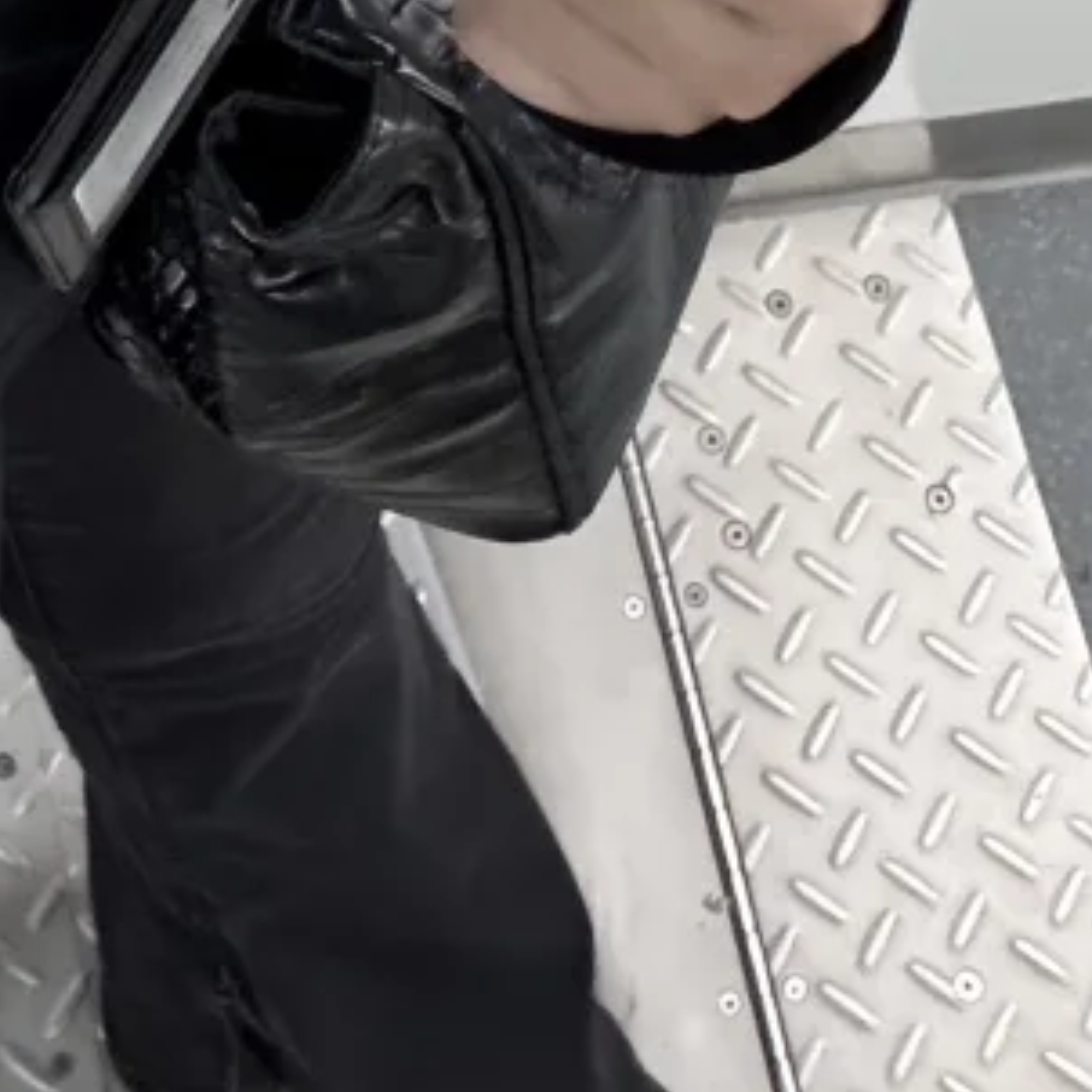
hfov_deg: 17.8
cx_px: 311
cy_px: -683
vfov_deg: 16.0
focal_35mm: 97
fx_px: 3462
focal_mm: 2.69
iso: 320
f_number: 1.9
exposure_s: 1/40
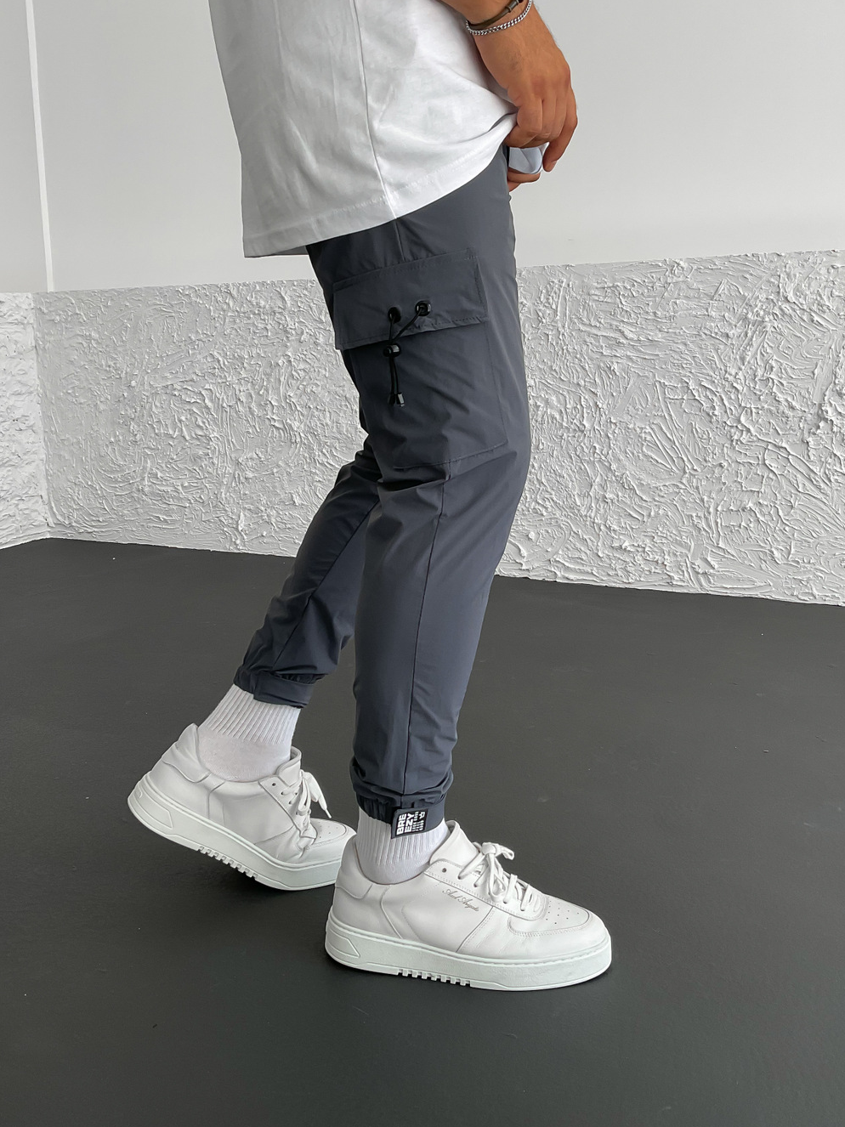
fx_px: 1140
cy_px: 486
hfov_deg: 40.7
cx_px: 428
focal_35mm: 35
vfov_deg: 52.5
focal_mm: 3
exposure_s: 1/120
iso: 25
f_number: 1.8
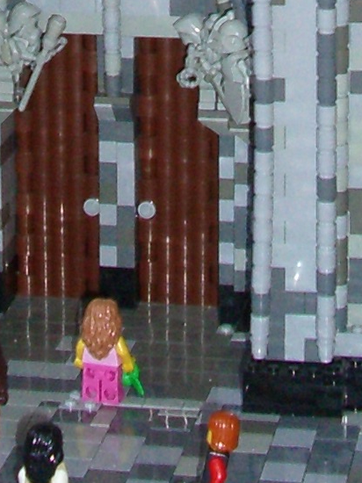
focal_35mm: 163
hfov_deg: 9.1
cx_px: 195
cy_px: -499
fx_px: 2275
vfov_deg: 11.0
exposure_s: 1/60
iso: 200
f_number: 2.6
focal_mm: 5.8
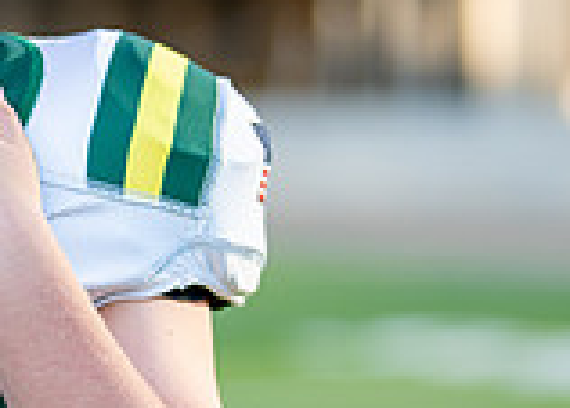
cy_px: 198
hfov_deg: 8.6
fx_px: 3741
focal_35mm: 231
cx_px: -62
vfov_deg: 6.2
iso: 100
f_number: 1.2
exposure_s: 1/3200
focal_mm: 50
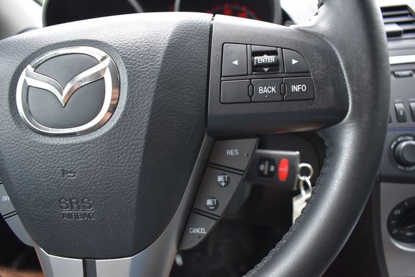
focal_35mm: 27
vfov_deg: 48.0
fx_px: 311
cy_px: 138
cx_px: 208
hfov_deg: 67.4
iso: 500
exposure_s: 1/250
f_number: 3.5
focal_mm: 18
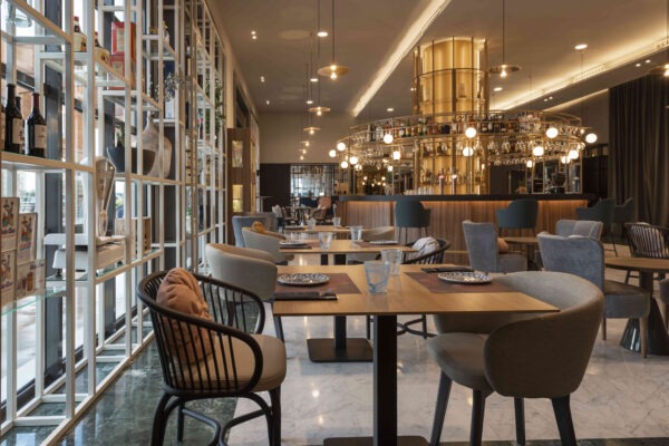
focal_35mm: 24
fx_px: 446
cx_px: 334
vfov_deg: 53.1
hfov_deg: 73.7
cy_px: 223
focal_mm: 24
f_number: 9
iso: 320
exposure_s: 1/10
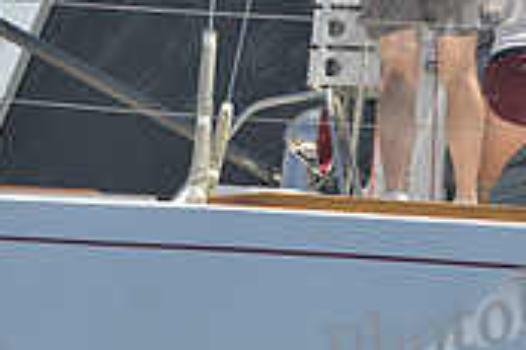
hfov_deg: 2.4
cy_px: 193
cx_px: 167
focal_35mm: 873
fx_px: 12743
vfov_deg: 1.6
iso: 280
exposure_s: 1/1000
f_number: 6.3
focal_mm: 260
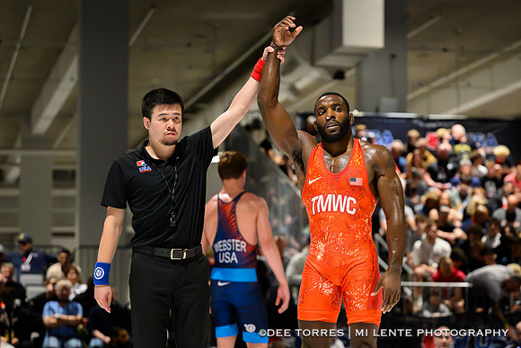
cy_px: 225
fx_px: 1721
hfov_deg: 17.2
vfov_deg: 11.5
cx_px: 321
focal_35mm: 119
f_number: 2.8
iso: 10000
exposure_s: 1/800
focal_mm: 82
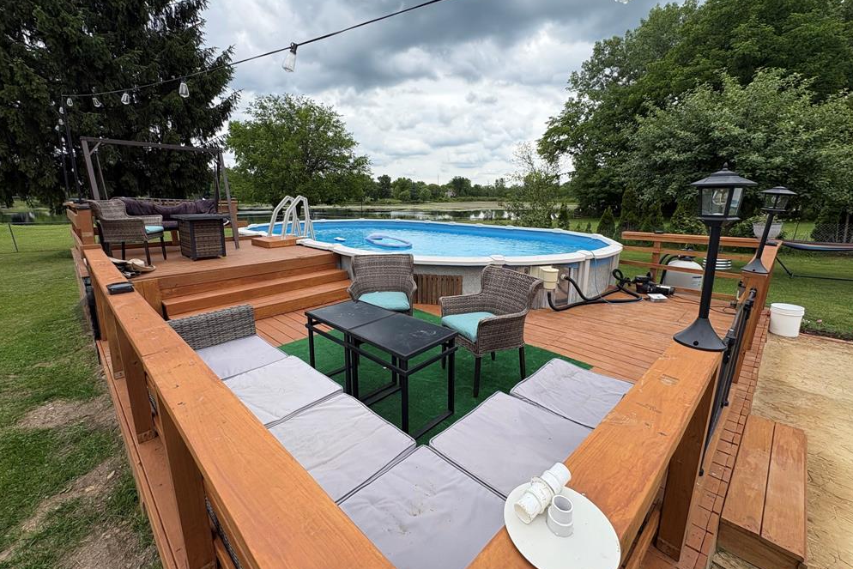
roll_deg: +0.2
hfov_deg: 100.4
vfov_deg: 77.2
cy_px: 264
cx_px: 423
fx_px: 355
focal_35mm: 15
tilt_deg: -11.3
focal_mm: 2.22
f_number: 2.2
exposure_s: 1/610
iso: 40
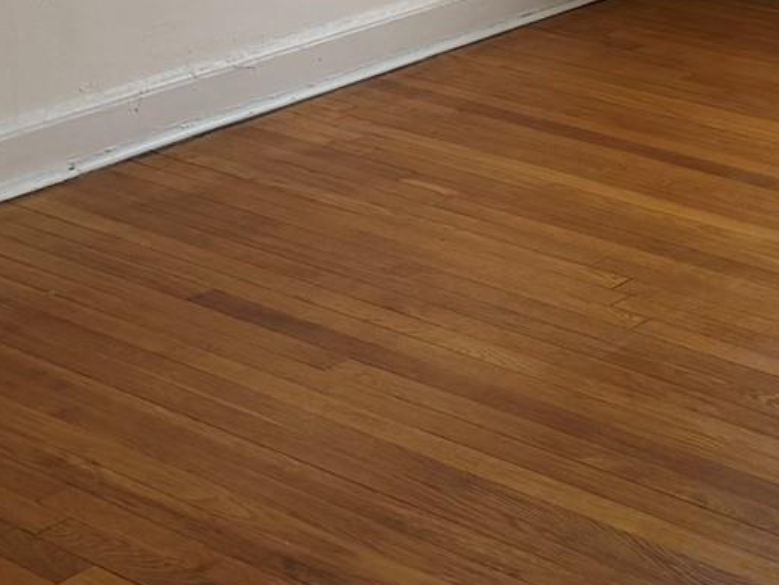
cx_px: 603
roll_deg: -0.6
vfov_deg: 14.9
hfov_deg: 20.3
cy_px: -102
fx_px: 2160
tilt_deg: -10.6
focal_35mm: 96
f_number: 1.78
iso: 100
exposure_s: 1/140
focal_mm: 6.76
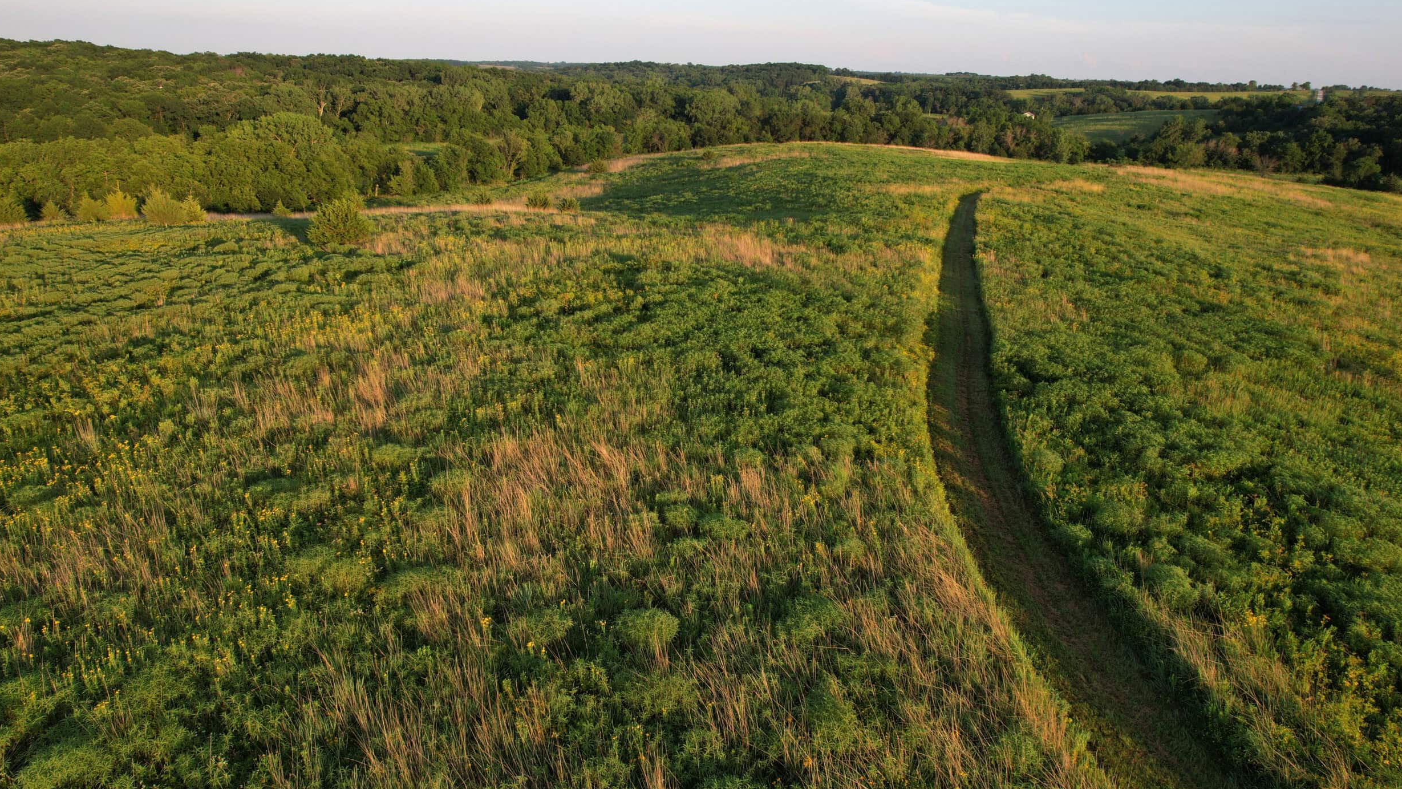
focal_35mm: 24
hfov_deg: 76.3
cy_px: 356
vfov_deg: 47.6
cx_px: 704
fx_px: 892
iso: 110
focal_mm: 8.4
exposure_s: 1/640
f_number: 2.8
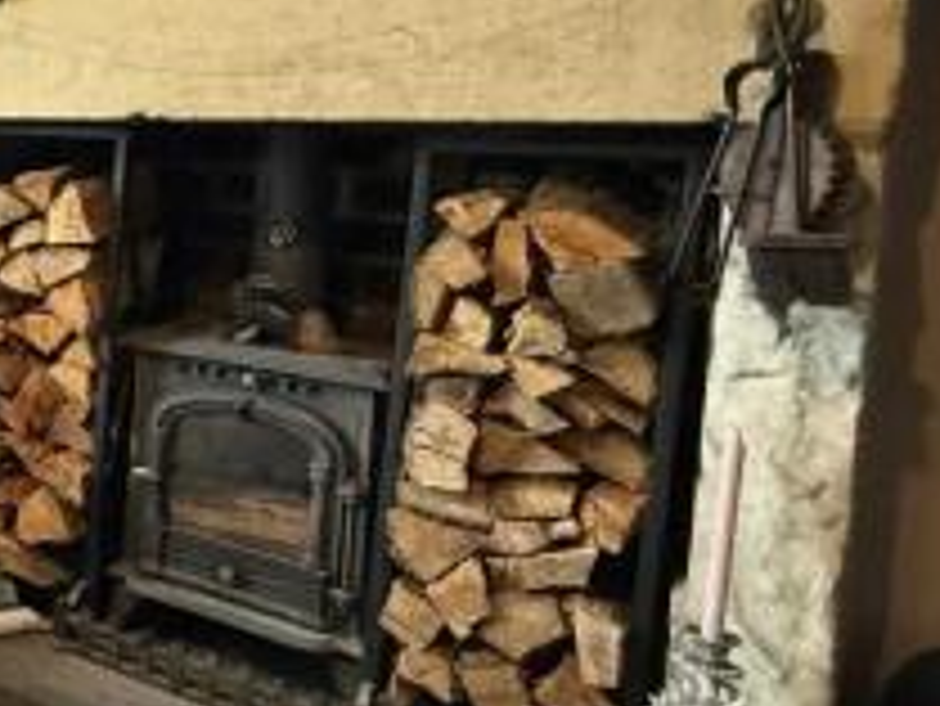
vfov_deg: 36.1
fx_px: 1060
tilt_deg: -2.0
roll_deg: -2.4
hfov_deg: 33.9
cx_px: -290
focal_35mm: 39
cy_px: 187
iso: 500
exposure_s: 1/60
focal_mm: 2.22
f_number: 2.2
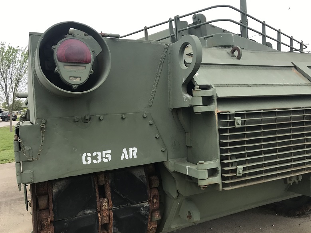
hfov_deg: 61.7
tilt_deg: -2.9
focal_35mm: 29
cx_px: 155
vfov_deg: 48.2
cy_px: 119
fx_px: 261
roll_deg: +3.6
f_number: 1.8
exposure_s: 1/684
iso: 20
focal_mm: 3.99
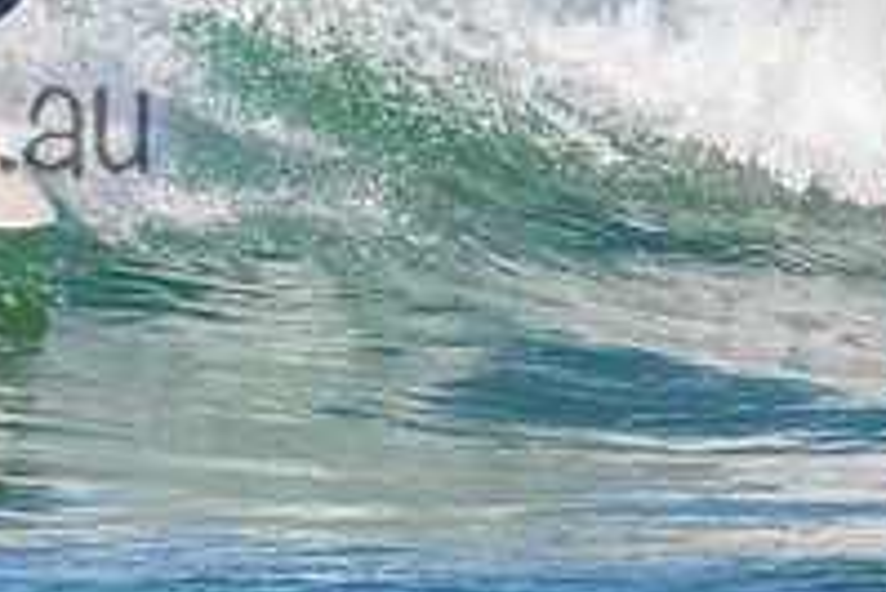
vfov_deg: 0.6
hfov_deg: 0.9
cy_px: 69
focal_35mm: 2327
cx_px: -321
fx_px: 57310
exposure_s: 1/2000
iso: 1600
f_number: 11
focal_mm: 800
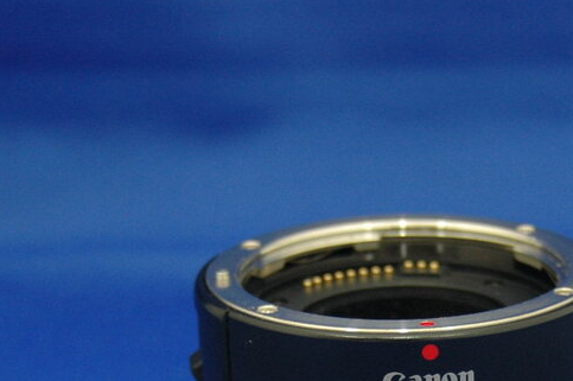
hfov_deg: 12.5
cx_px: 405
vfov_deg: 8.3
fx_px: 2608
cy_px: 421
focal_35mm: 164
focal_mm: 44
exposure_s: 1/20
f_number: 4.2
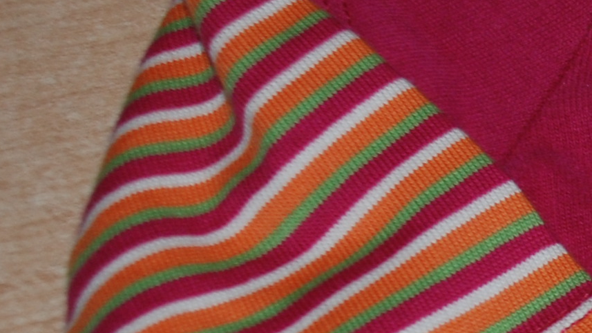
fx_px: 3124
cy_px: 364
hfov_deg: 9.9
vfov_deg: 6.1
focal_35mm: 199
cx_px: 1244
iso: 200
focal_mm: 28
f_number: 4
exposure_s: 1/60
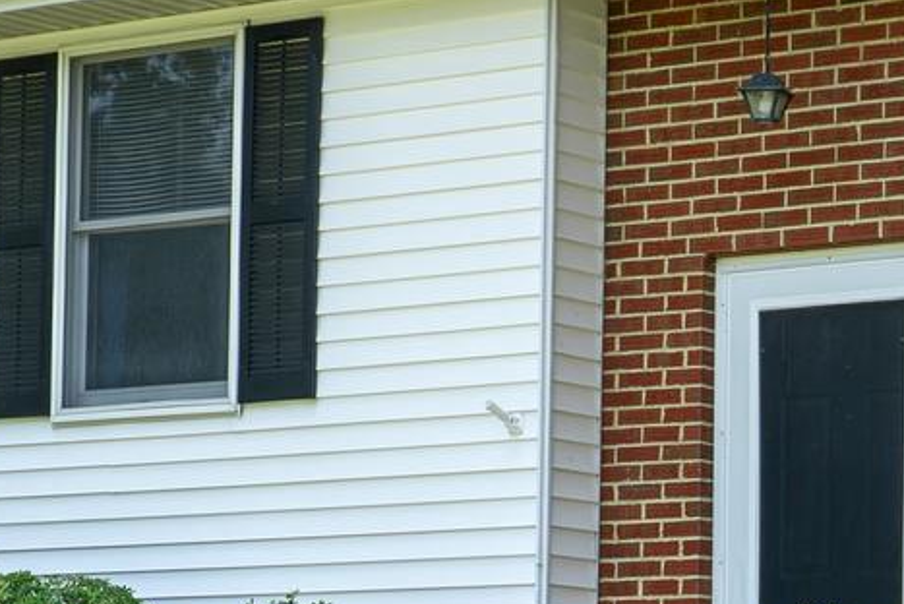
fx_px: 3744
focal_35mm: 149
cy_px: 435
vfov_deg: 9.2
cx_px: 1059
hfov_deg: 13.4
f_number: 9
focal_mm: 34
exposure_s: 1/125
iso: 250
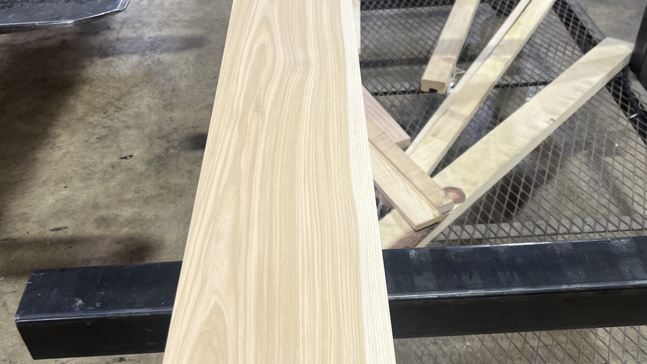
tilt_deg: -38.7
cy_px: 150
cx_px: 324
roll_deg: +4.1
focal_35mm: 38
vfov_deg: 31.1
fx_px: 652
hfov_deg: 52.8
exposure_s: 1/60
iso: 80
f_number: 1.5
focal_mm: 5.7
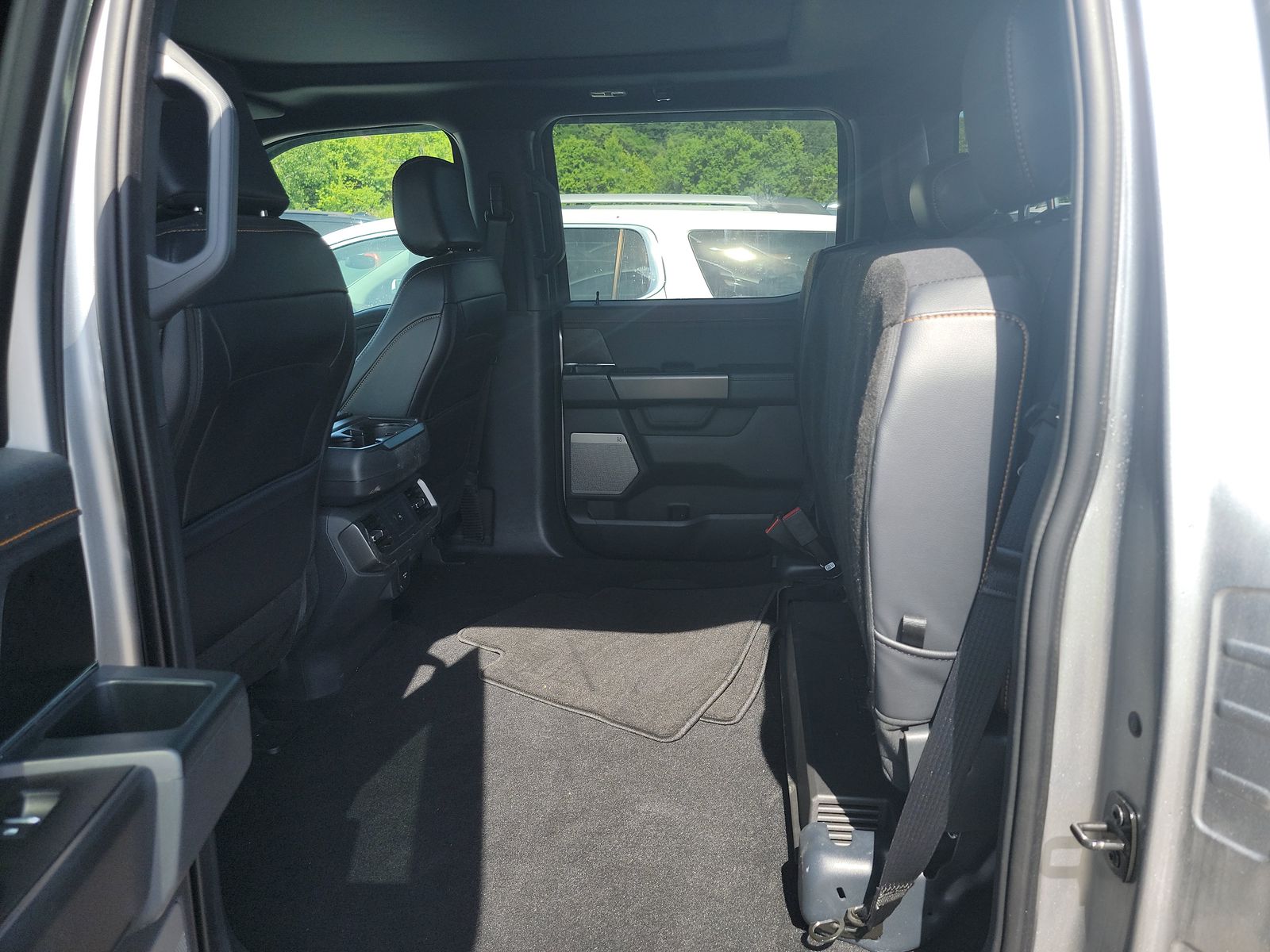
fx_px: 881
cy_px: 476
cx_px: 635
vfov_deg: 56.8
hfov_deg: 71.6
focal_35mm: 24
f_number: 1.8
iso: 50
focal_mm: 6.7
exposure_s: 1/200
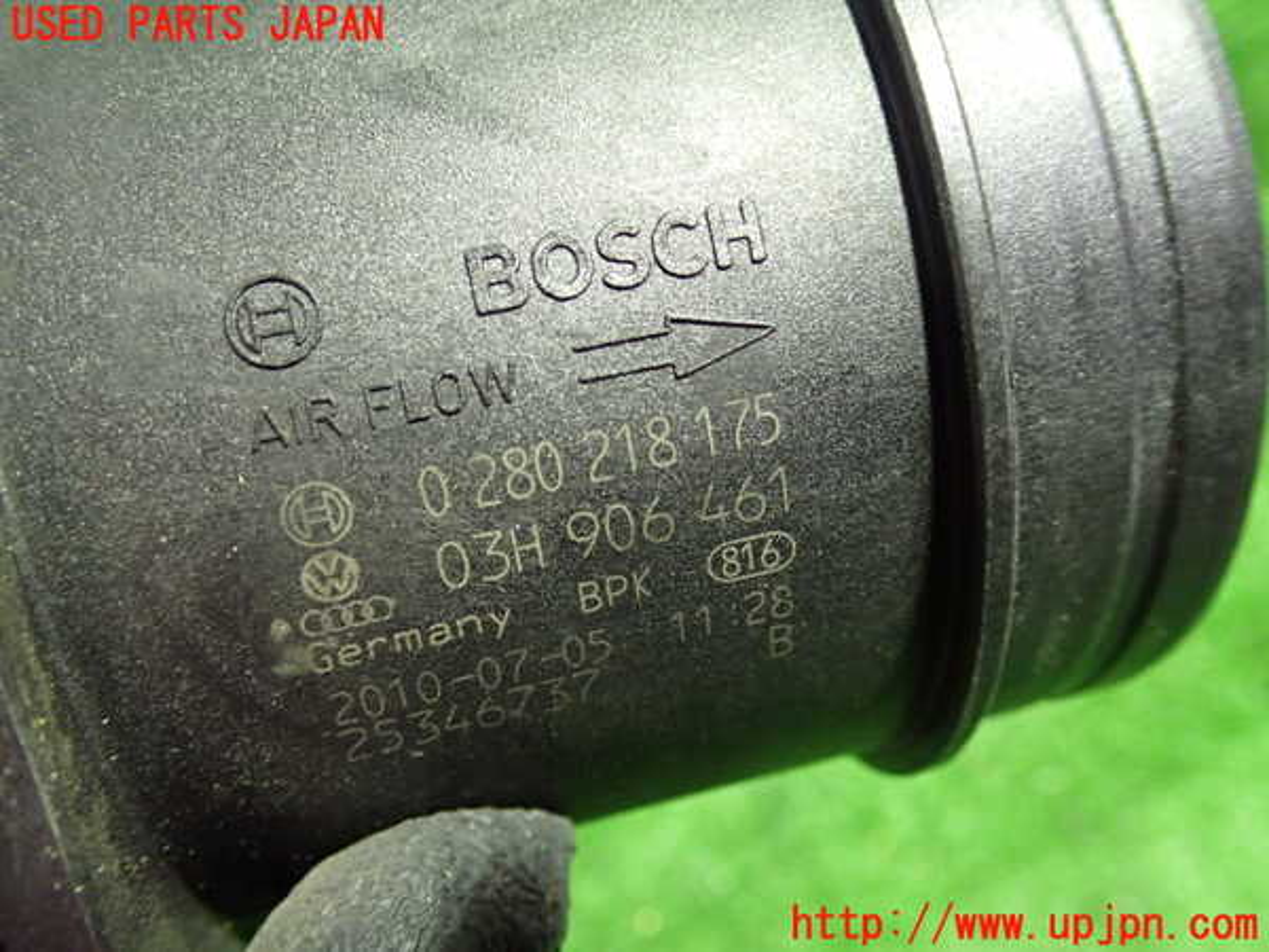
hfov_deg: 60.0
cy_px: 476
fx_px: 1100
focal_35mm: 30
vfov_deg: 46.8
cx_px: 634
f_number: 2.3
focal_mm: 5.4
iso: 800
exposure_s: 1/30
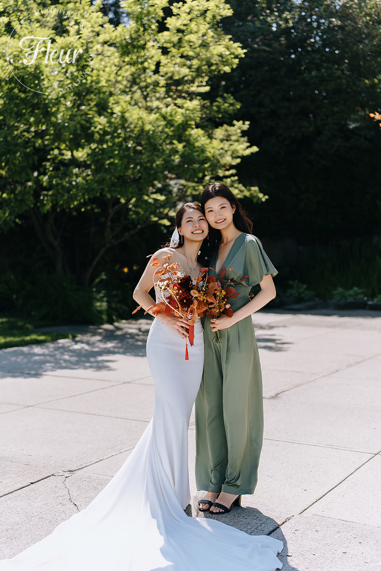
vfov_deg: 39.6
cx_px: 190
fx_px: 794
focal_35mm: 50
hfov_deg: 27.0
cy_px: 286
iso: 100
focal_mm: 50
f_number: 2
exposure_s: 1/2000
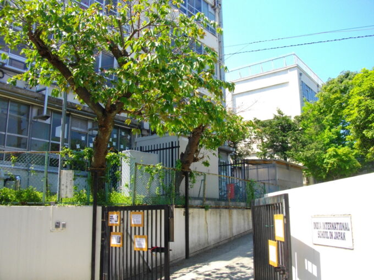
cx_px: 187
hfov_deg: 56.8
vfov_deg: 44.2
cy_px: 140
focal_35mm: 32
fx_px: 346
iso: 100
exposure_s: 1/160
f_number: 5.5
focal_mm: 5.7
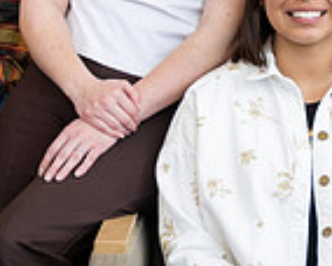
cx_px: 312
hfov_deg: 7.3
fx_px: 2598
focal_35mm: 264
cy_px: -265
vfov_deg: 5.7
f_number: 4
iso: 320
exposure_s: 1/200
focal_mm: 47
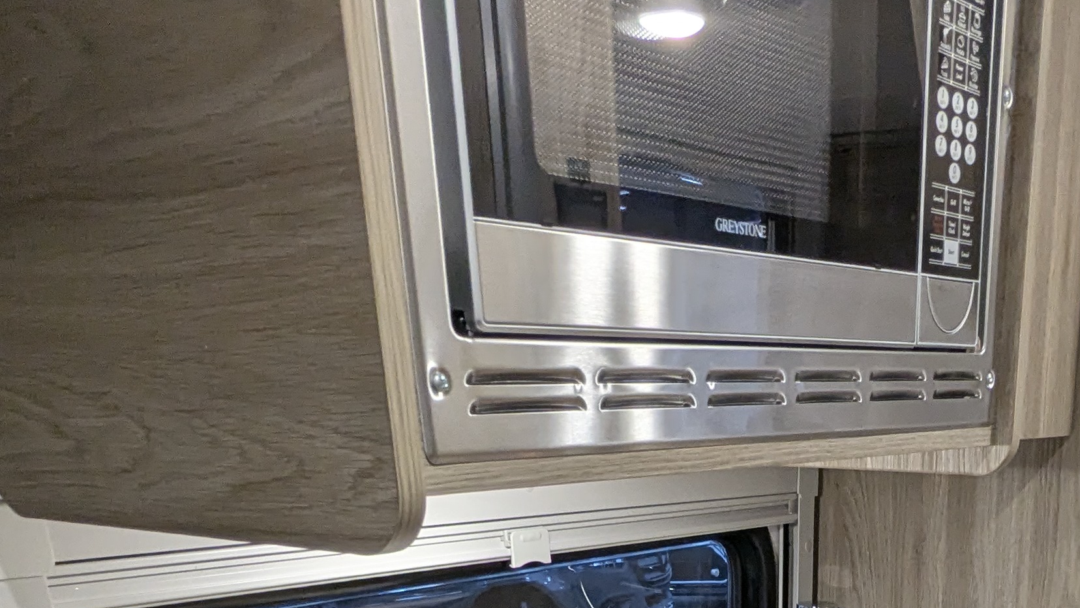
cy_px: 990
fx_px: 1232
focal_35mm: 43
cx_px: 788
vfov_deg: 21.6
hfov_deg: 46.0
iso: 273
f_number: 2.2
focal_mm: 2.35
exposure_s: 1/53.8
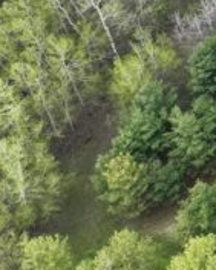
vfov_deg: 11.6
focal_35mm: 142
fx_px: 1134
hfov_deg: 8.1
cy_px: -333
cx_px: 778
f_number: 2.8
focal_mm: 12.29
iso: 100
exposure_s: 1/400
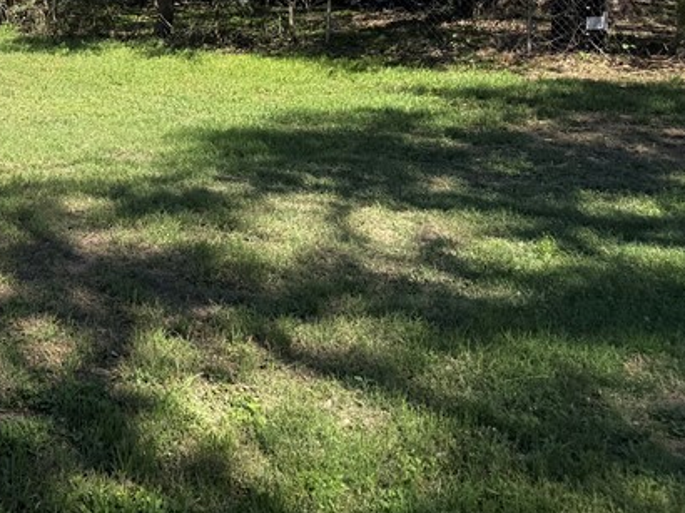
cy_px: 95
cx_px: -79
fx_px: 1187
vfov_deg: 24.0
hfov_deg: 29.0
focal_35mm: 60
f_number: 1.78
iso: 80
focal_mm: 6.76
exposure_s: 1/2703
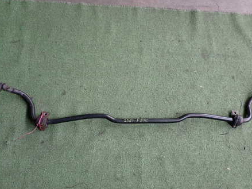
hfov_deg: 45.7
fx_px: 298
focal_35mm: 41
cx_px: 138
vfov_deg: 35.1
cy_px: 105
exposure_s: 1/125
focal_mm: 5.4
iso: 200
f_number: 2.3
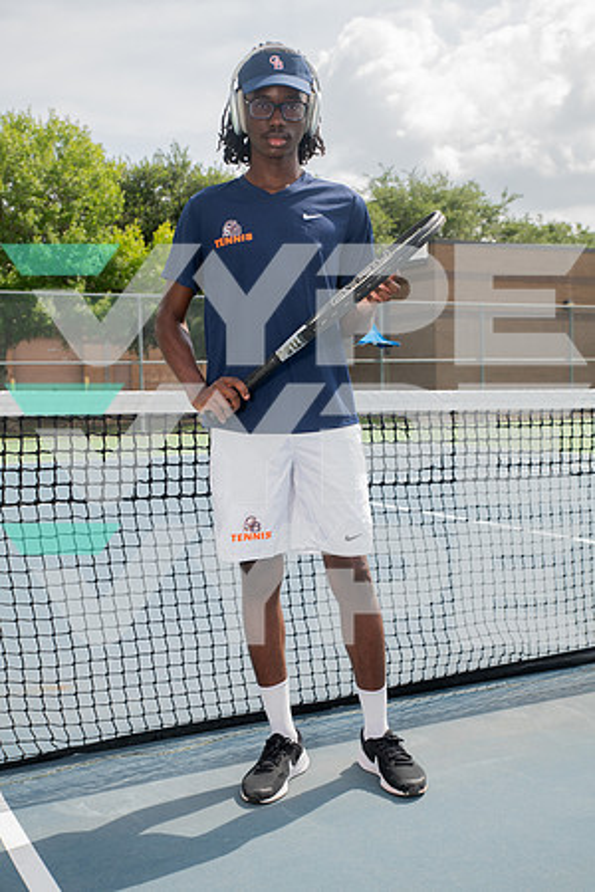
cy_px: 446
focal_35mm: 42
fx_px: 1041
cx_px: 298
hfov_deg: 31.9
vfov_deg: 46.4
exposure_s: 1/320
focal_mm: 42
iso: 100
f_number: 5.6
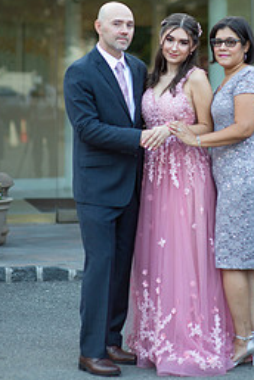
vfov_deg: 13.8
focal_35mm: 148
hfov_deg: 9.3
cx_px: 200
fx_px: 1566
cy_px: 109
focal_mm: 85
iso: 250
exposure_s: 1/500
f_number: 2
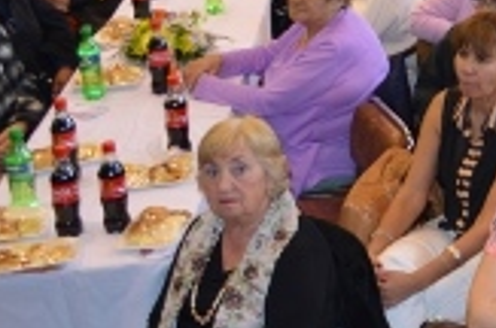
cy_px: -73
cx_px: 788
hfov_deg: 17.8
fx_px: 1375
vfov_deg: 13.2
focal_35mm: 100
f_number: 3.5
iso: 640
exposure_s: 1/60
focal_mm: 18
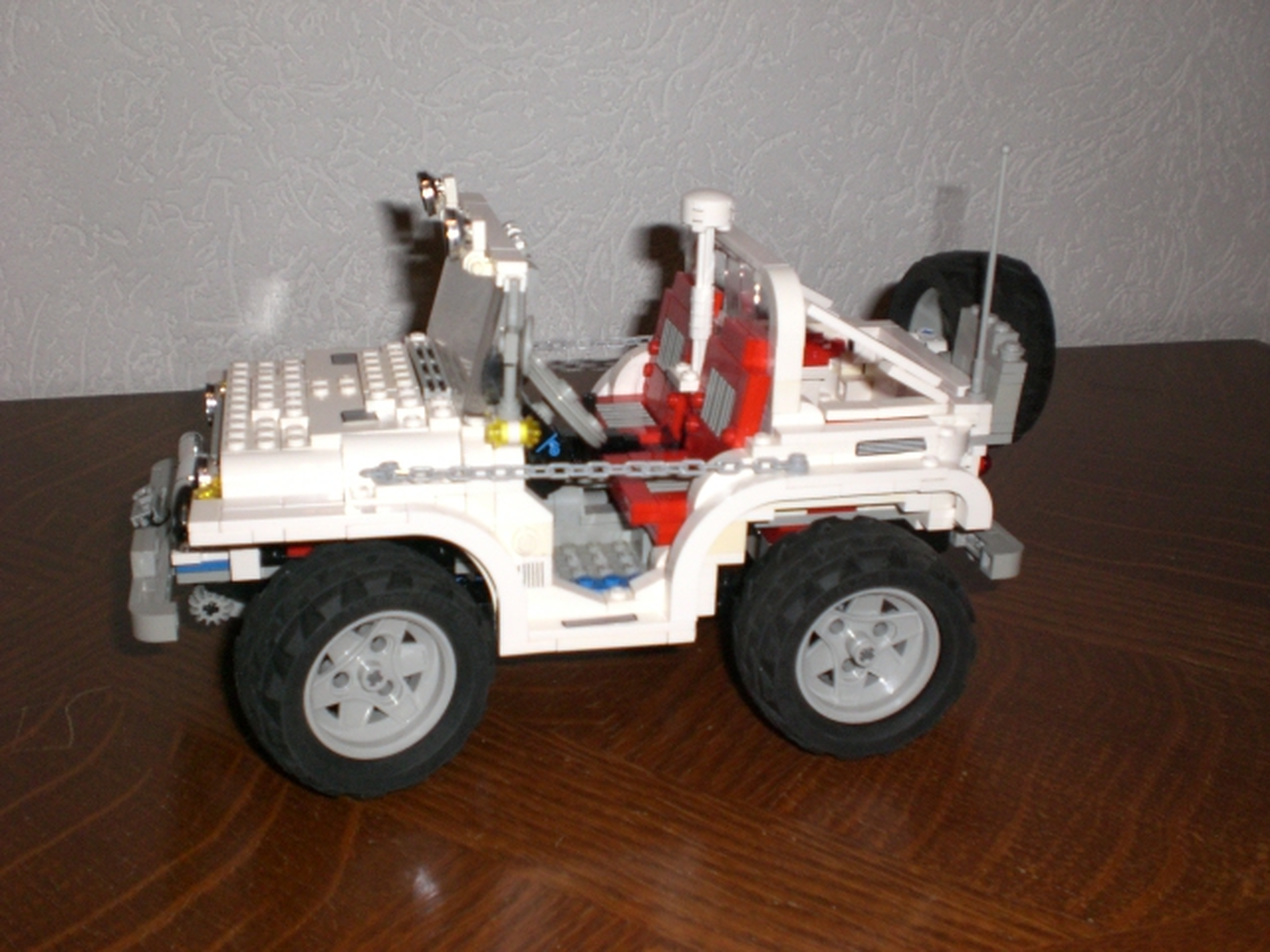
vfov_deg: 37.7
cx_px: 635
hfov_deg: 49.0
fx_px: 1394
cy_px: 476
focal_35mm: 38
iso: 200
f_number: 3.1
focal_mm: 6.3
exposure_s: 1/60
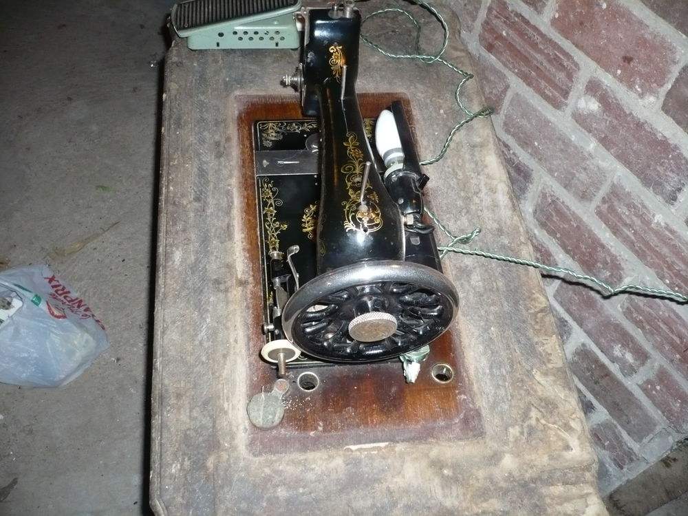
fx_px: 696
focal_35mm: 35
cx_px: 344
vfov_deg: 40.7
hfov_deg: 52.6
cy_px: 258
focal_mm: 5.8
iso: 250
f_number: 2.8
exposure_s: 1/30
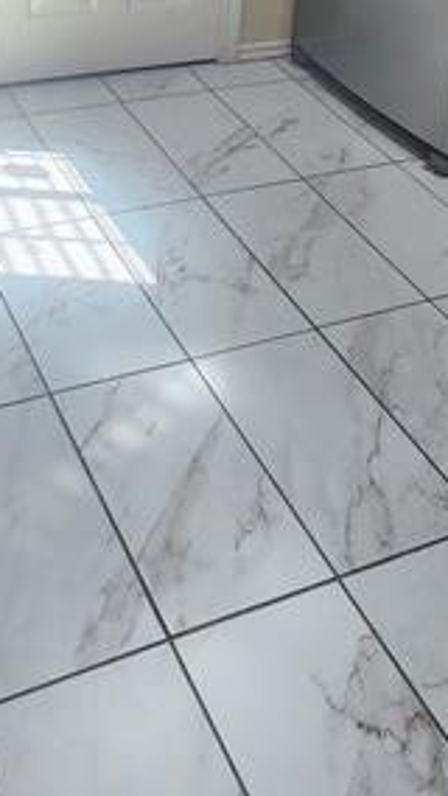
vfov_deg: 35.4
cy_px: -53
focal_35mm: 51
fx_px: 1076
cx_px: 255
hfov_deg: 23.5
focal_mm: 2.2
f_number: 2.2
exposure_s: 1/60
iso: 100
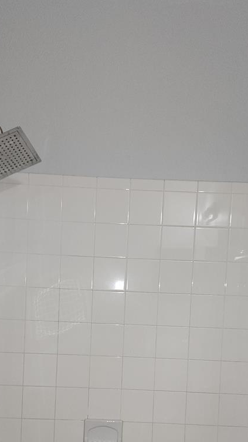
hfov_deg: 29.7
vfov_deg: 49.1
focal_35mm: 40
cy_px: 315
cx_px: 116
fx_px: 468
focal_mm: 6.4
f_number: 1.8
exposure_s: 1/60
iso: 100
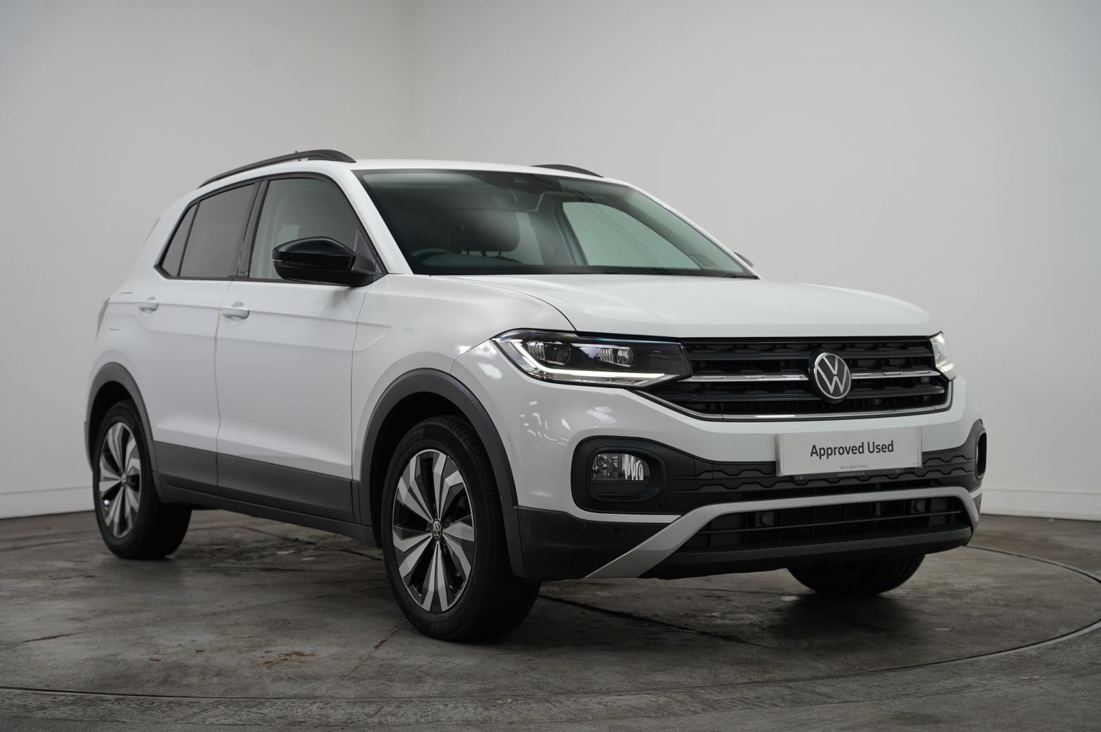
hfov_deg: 35.7
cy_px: 366
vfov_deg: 24.2
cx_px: 550
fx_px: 1708
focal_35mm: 56
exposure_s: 1/160
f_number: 4
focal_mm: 55.9
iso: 800
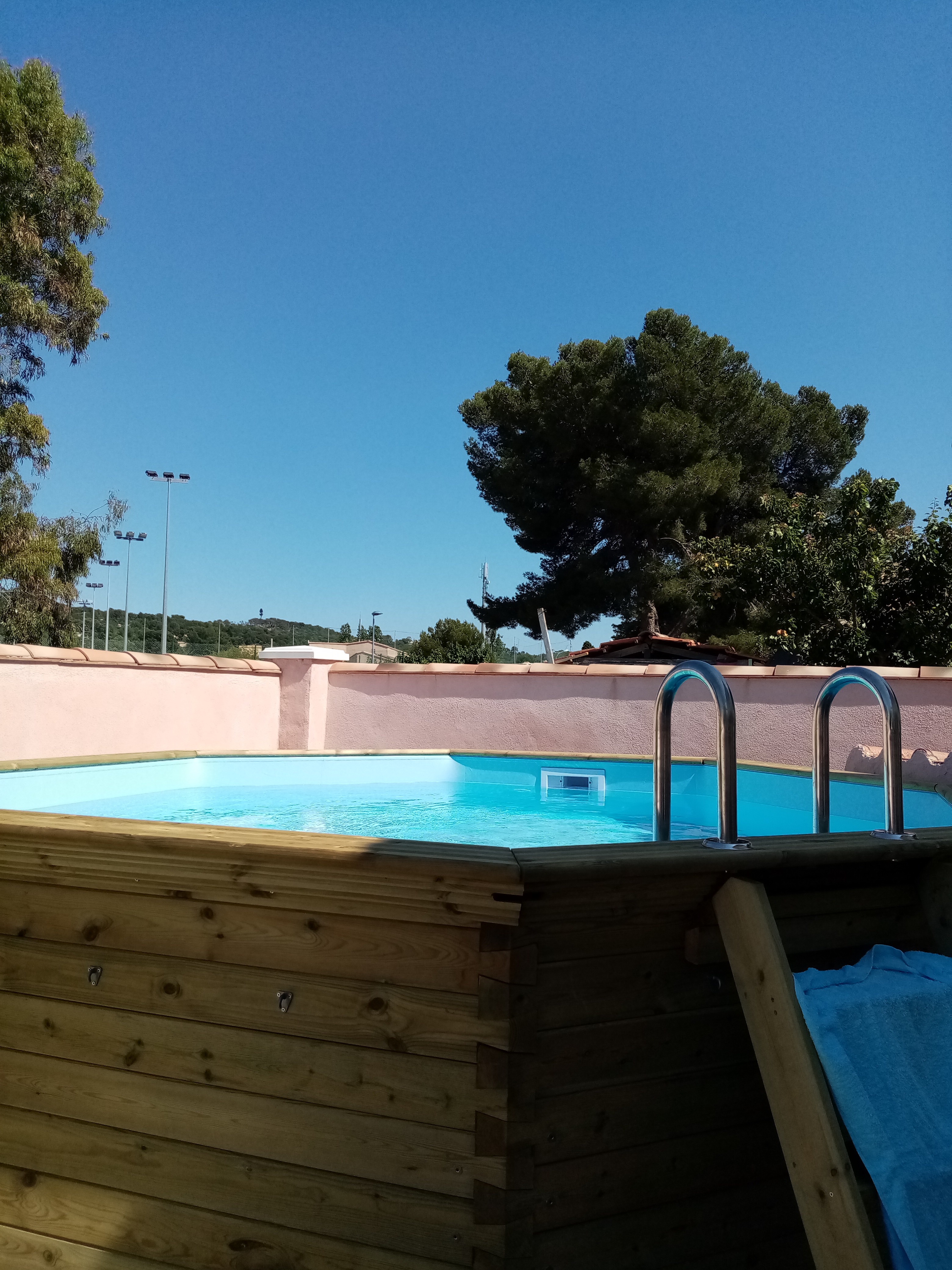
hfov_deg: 53.1
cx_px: 476
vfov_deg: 67.3
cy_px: 635
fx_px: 953
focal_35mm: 26
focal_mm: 3.62
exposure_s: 1/1613
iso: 101
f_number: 1.8
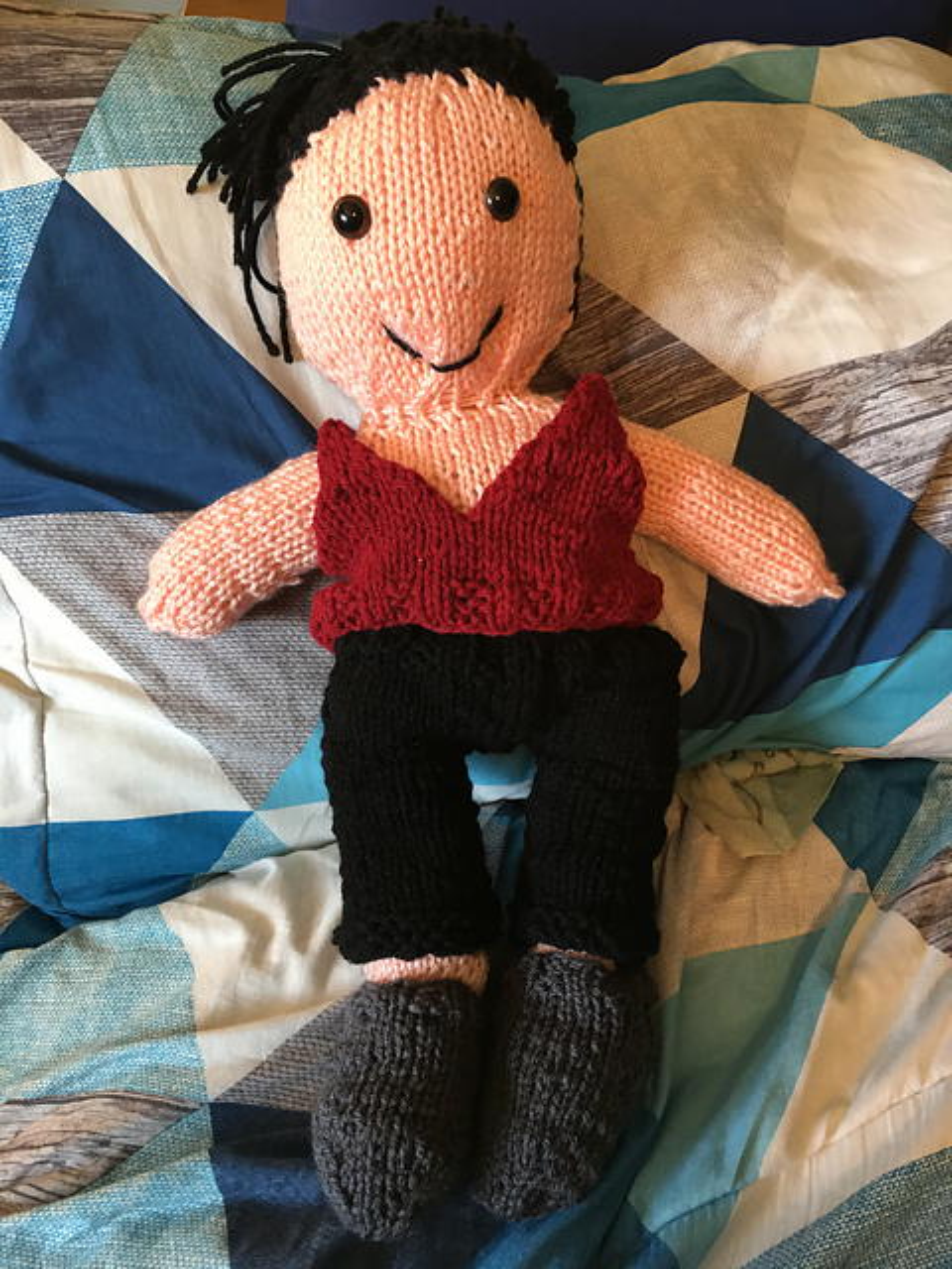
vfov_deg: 61.7
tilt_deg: -48.5
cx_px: 476
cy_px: 634
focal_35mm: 29
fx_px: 1063
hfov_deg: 48.2
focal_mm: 4.15
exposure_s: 1/30
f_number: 2.2
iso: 160
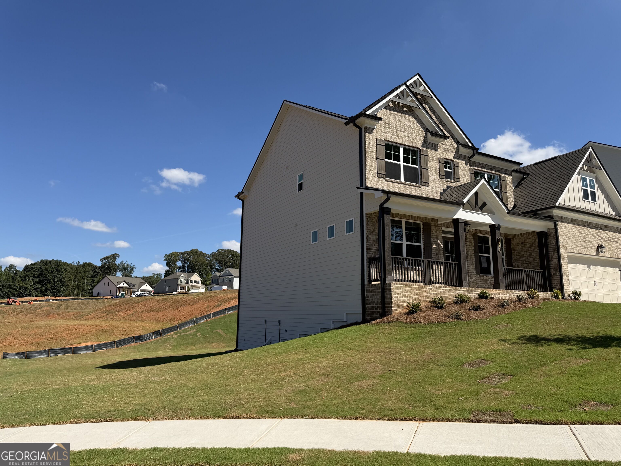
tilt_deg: +10.9
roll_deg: -0.5
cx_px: 310
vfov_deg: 56.8
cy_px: 233
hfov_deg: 71.6
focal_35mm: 24
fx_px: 431
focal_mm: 6.76
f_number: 1.78
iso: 80
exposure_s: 1/5319
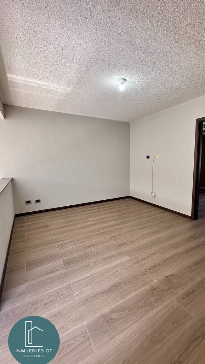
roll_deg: -0.1
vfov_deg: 99.4
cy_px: 179
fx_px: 155
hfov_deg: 66.5
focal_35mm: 16
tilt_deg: -6.1
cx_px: 121
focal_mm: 2.22
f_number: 2.2
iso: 200
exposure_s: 1/120
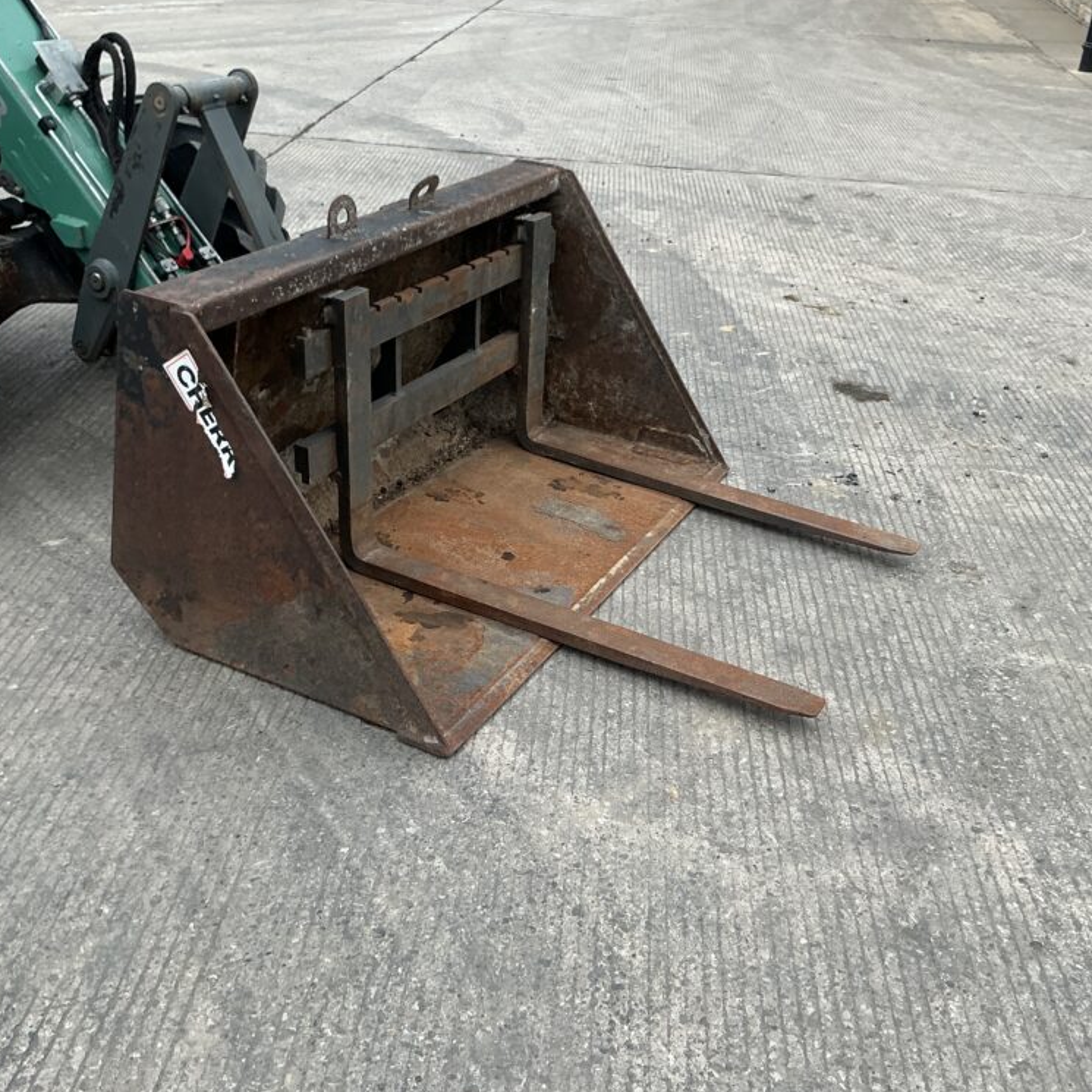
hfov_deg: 48.4
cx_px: 529
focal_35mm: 34
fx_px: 1213
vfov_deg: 48.5
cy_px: 544
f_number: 1.8
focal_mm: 3
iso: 25
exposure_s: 1/372
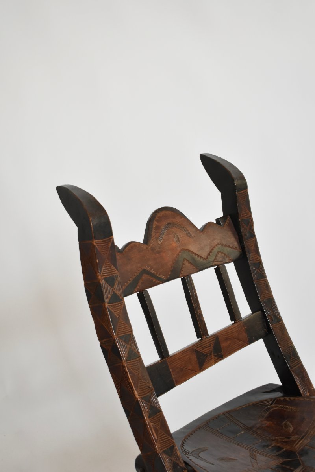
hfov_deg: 29.9
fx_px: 591
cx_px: 158
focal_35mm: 45
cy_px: 236
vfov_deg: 43.6
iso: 800
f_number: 4.2
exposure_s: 1/6
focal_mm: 30
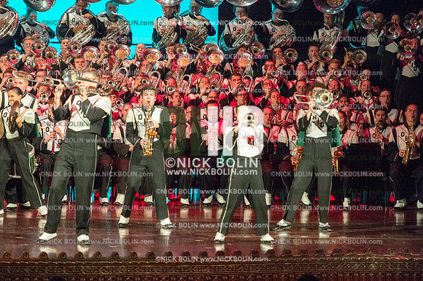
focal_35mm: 220
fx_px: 2583
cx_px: 212
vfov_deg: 6.2
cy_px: 140
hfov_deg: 9.4
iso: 8000
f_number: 5.6
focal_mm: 220
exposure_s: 1/320
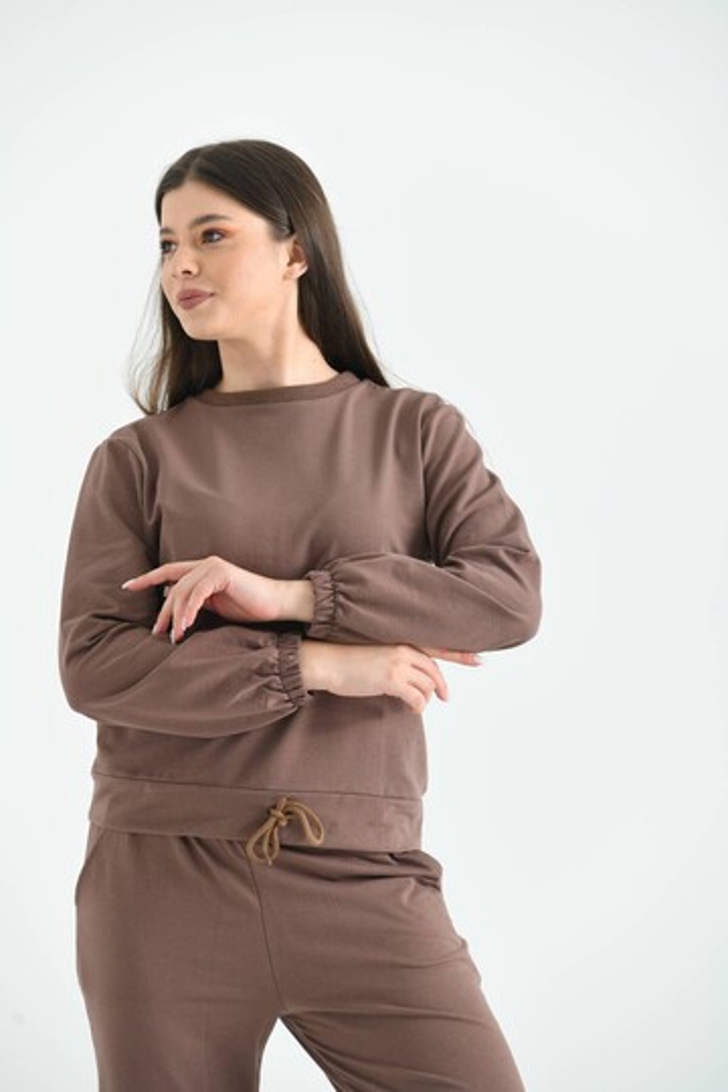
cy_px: 546
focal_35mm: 175
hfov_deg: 7.8
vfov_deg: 11.7
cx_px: 364
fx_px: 5308
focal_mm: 175
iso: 100
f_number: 5.6
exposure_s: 1/125
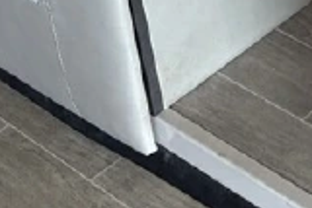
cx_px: 556
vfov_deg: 9.2
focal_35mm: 135
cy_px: -282
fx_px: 1171
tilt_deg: -24.2
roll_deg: +0.2
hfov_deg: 13.6
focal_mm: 5.96
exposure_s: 1/60
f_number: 1.6
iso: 160
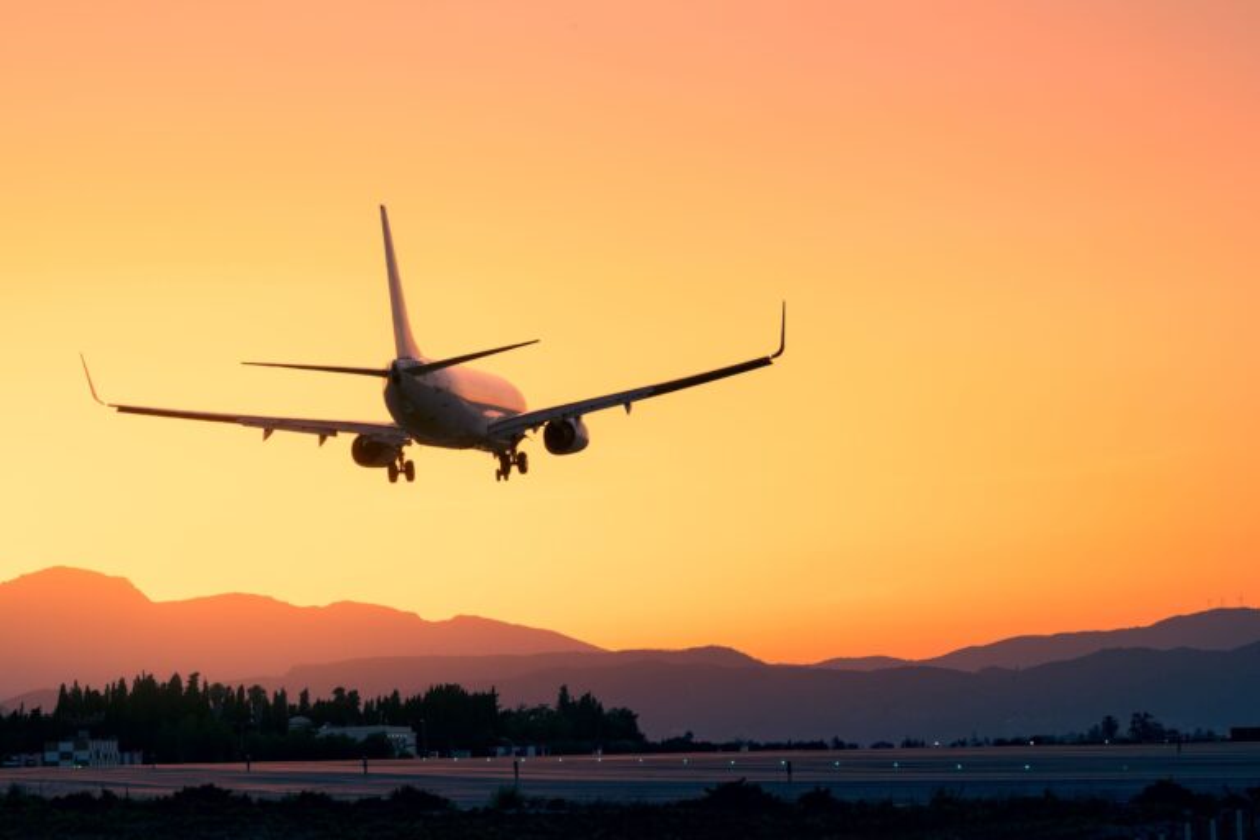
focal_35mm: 200
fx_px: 6999
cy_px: 420
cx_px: 630
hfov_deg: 10.3
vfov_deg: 6.9
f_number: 6.3
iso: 200
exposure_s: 1/250
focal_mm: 200
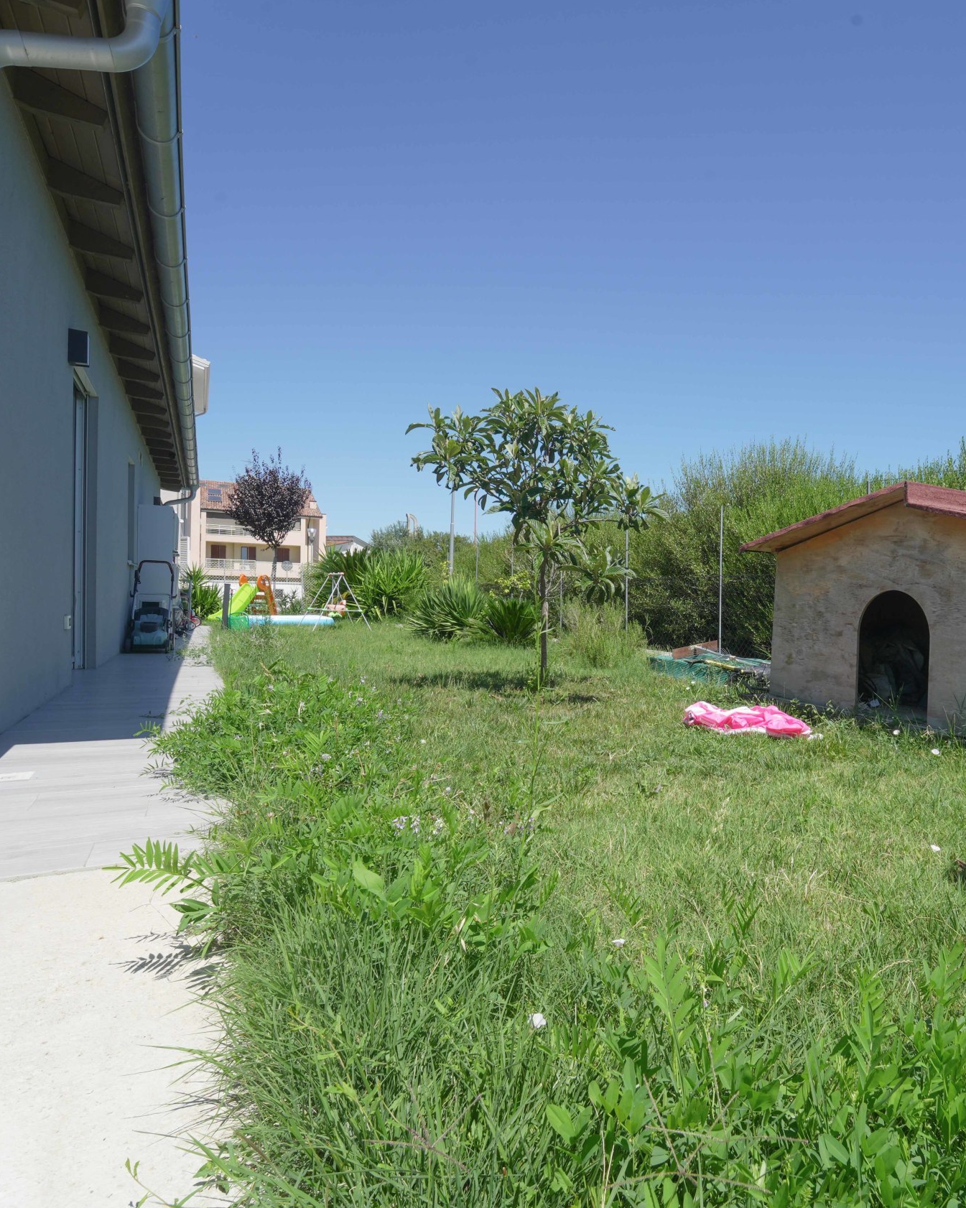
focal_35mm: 20
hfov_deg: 65.0
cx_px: 692
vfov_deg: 80.4
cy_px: 610
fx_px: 715
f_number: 14
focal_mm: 14
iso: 100
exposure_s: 1/100
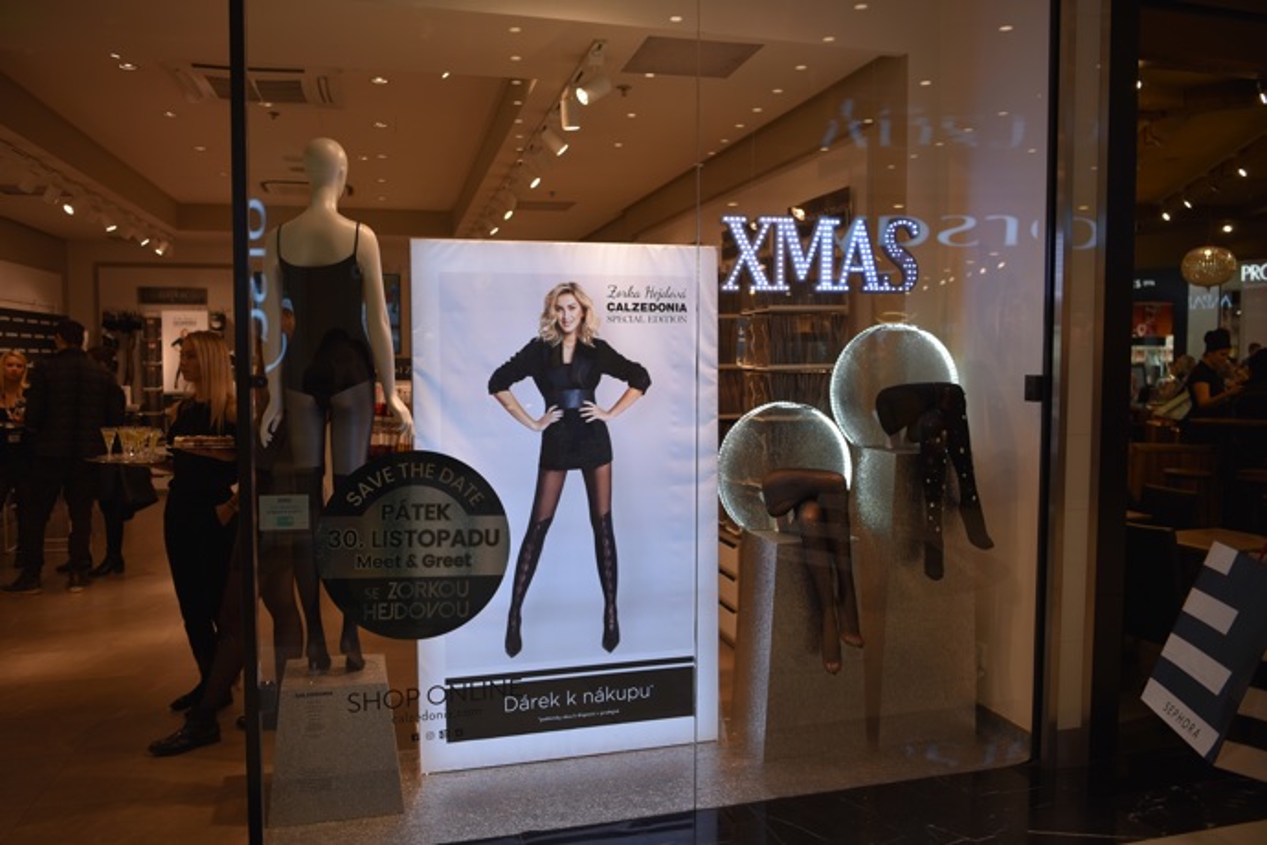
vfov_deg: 45.0
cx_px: 634
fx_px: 1021
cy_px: 422
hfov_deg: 63.7
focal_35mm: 29
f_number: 2.8
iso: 100
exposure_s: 1/250
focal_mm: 29
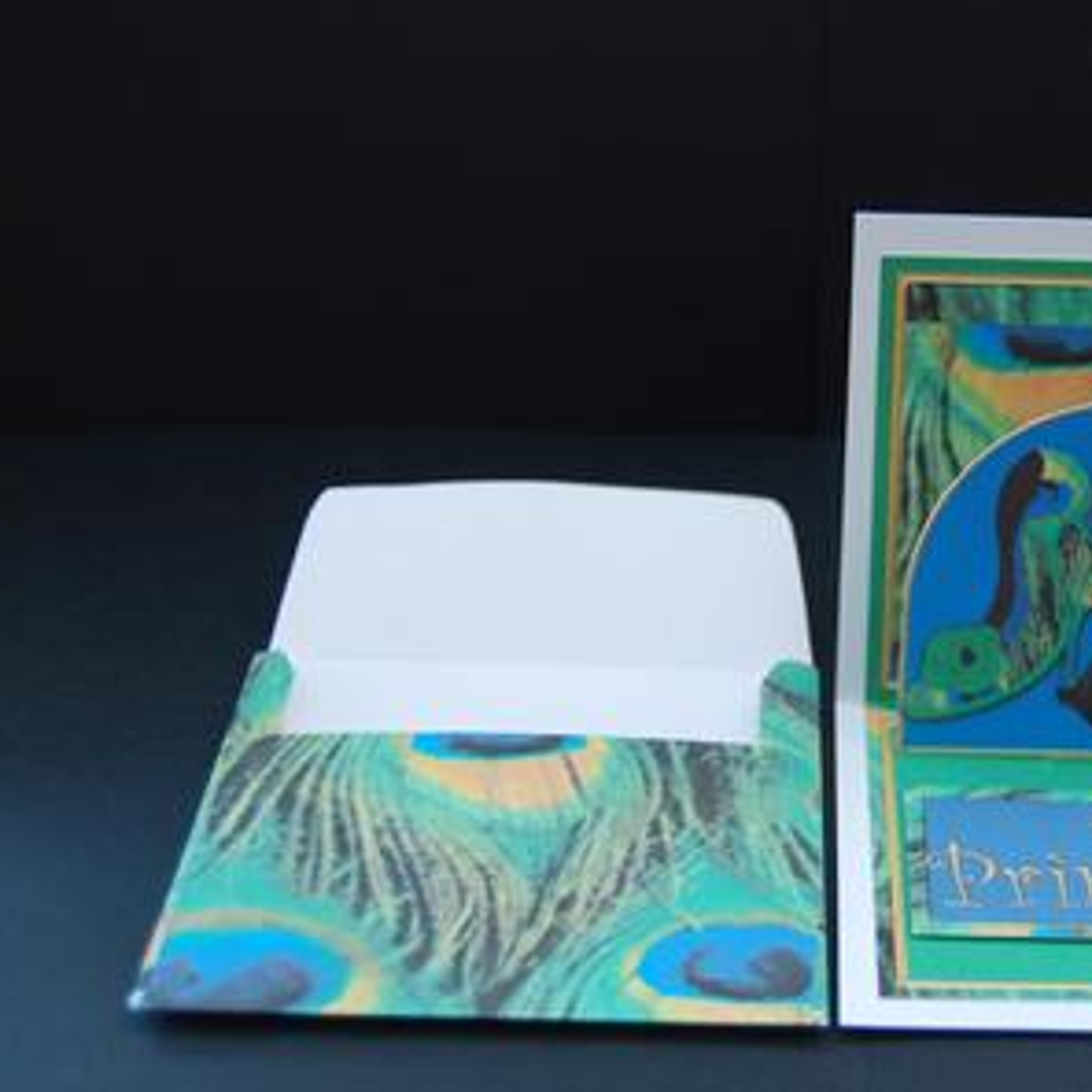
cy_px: 544
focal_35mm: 68
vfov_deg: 25.5
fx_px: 2414
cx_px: 795
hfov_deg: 25.2
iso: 400
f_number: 4.8
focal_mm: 35
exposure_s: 1/40
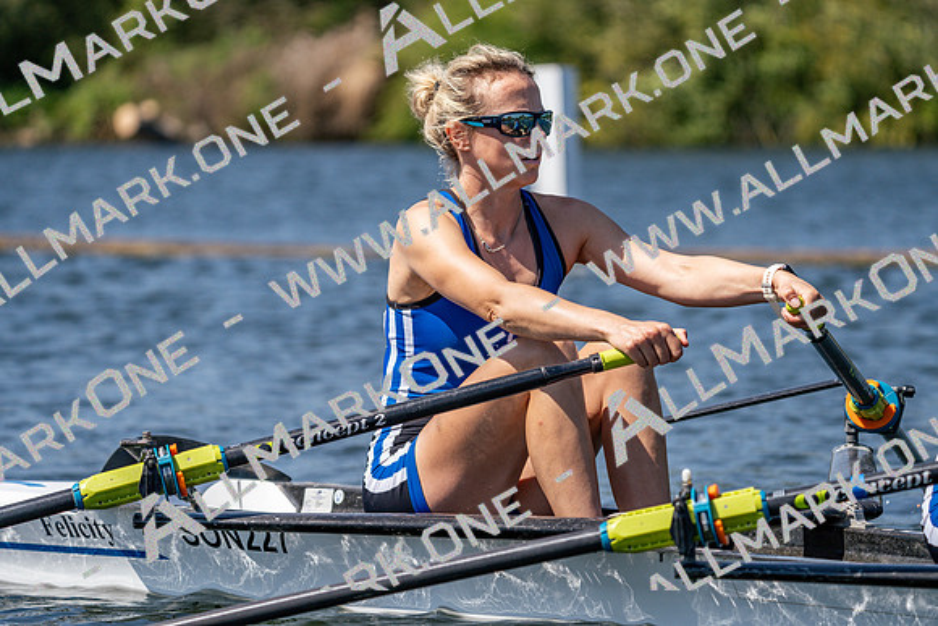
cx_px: 469
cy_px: 313
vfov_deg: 5.5
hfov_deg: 8.3
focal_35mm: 248
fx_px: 6463
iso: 250
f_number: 5.6
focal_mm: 248
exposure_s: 1/2000
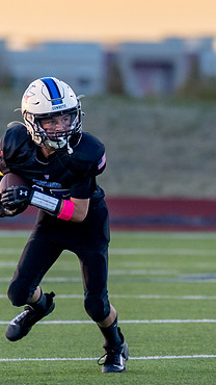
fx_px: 8679
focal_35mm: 852
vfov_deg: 2.5
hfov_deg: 1.4
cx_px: 75
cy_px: 173
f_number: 2.8
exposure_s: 1/1250
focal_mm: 200
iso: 640
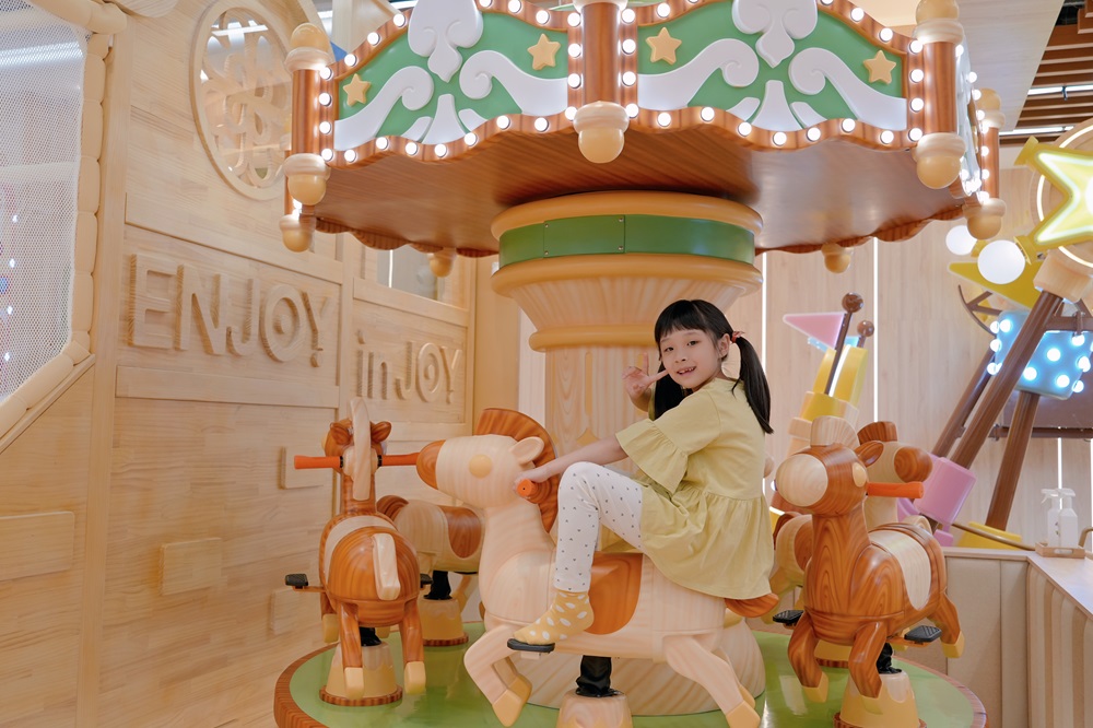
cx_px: 546
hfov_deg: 54.5
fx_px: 1062
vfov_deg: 37.8
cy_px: 364
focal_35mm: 35
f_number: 4.5
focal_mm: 35
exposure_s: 1/160
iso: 500
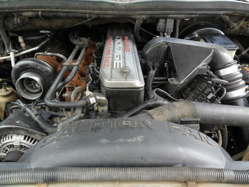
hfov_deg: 65.3
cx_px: 124
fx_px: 194
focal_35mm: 27
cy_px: 94
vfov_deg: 51.4
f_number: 3.5
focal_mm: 4.9
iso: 100
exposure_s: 1/60
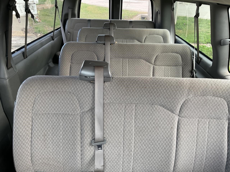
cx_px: 115
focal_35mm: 29
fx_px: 193
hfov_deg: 61.7
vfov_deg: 48.2
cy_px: 86
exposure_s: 1/60
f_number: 1.8
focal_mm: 3
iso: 40
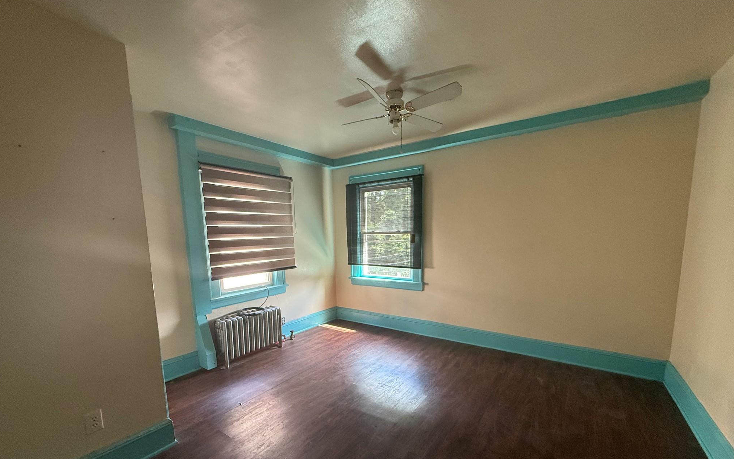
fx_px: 300
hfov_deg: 101.5
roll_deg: +2.1
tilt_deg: -7.4
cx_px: 367
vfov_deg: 74.0
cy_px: 275
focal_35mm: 15
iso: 320
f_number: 2.2
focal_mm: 2.22
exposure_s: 1/99
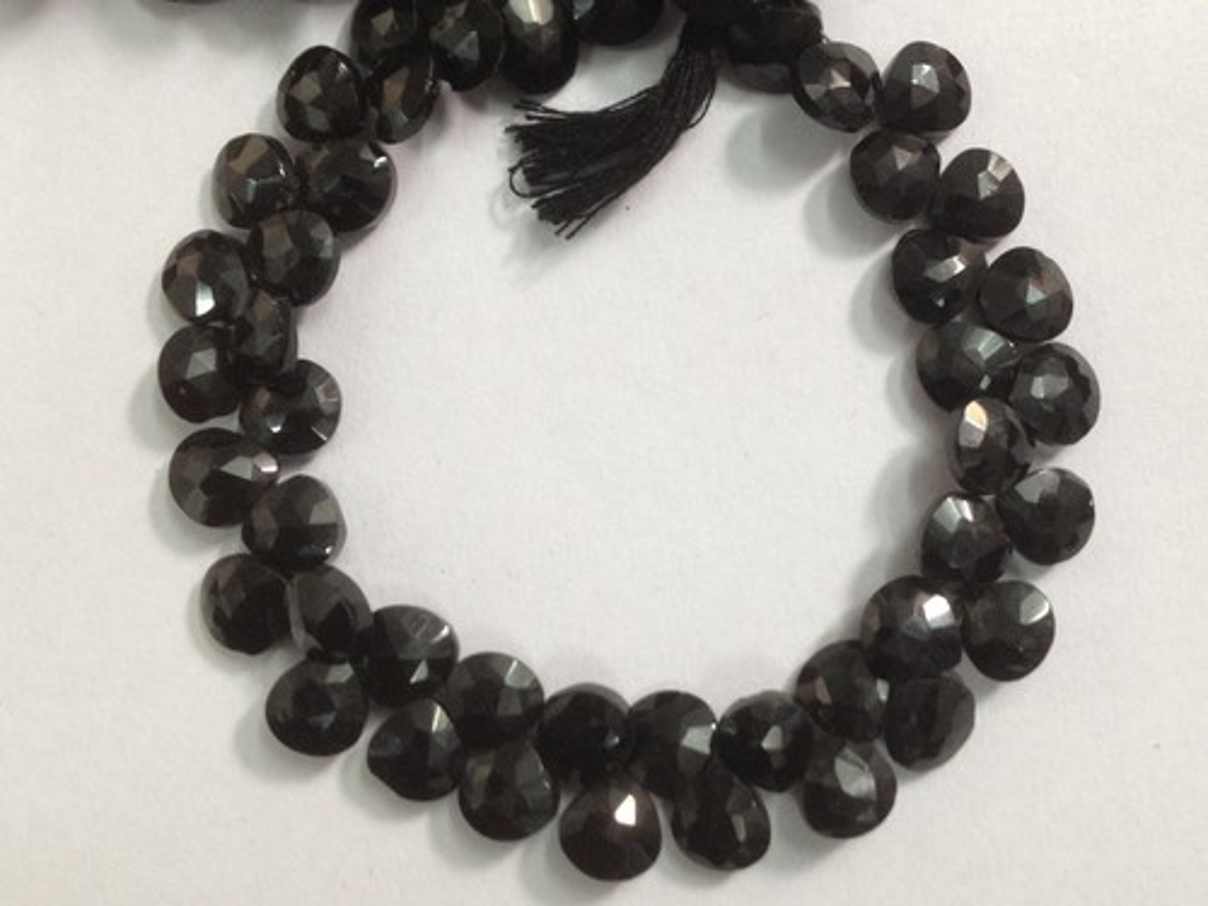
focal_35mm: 35
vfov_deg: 40.7
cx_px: 604
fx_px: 1221
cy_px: 453
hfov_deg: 52.6
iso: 100
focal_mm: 4.28
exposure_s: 1/20
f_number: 2.4
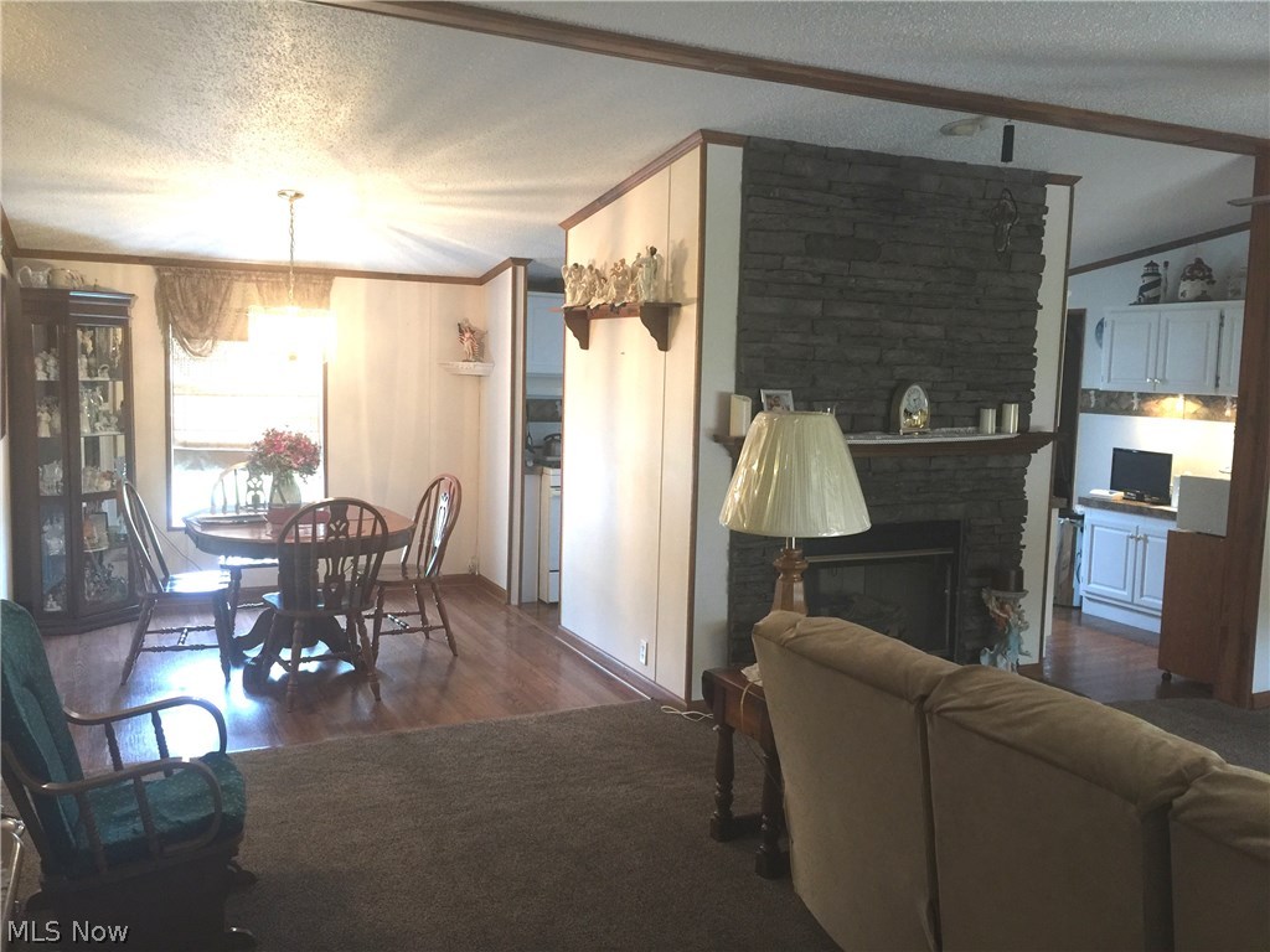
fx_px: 1064
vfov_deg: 48.2
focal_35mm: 29
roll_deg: -2.7
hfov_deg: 61.7
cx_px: 635
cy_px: 476
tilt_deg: -5.0
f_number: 2.2
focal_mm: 4.15
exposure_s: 1/15
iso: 100
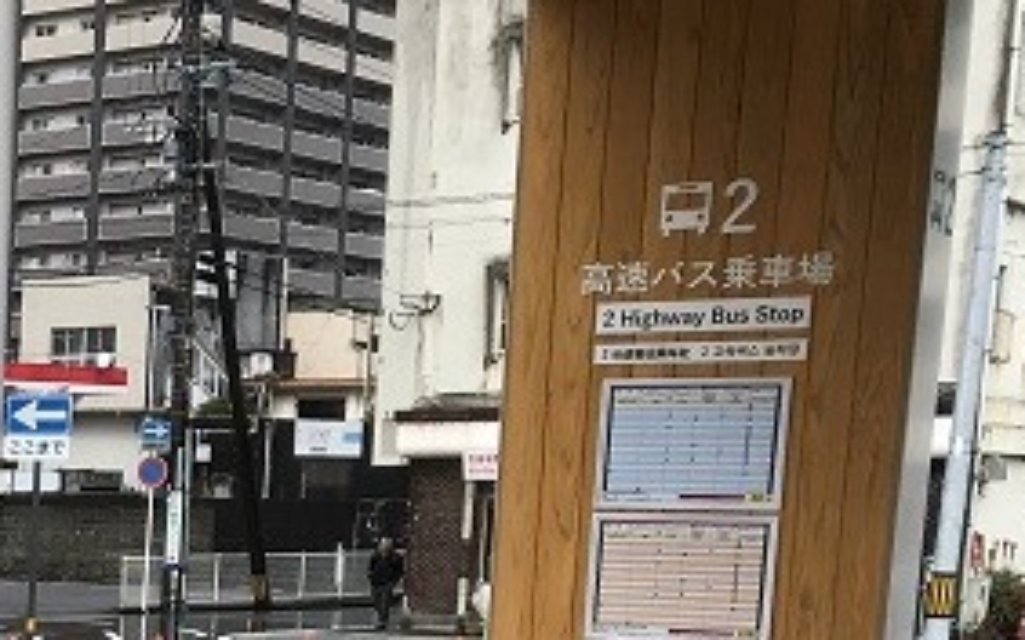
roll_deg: +0.2
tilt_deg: -10.1
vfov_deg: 14.5
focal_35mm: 85
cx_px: -365
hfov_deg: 21.6
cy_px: 904
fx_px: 2373
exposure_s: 1/1100
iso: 20
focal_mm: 3.99
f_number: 1.8
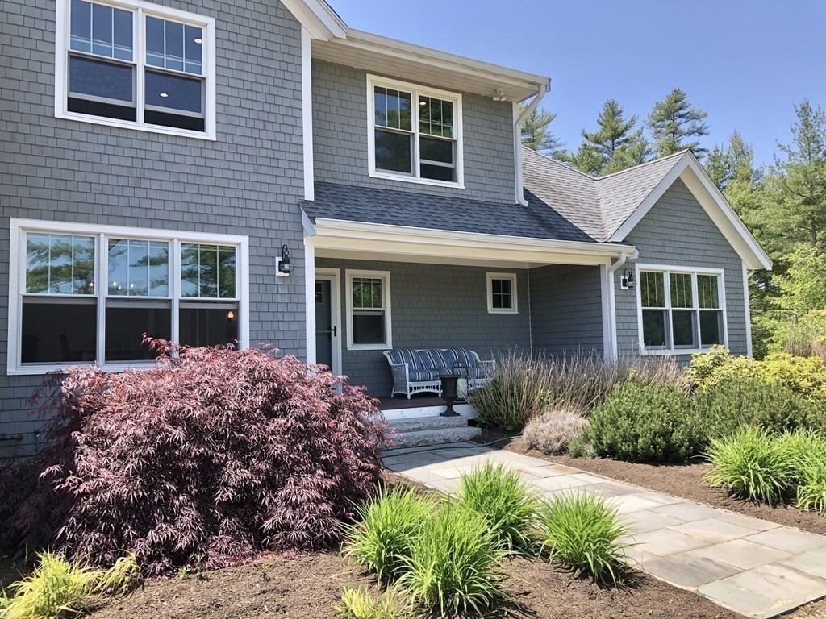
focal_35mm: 28
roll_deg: +1.3
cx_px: 413
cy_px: 310
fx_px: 668
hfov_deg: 63.4
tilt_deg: +4.5
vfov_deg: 49.7
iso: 20
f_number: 1.8
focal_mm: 4
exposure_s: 1/600
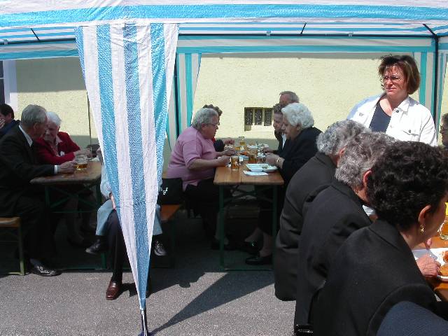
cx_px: 224
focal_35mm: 38
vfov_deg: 37.7
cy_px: 168
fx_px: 492
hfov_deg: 49.0
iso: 100
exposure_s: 1/350
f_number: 8
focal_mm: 7.8
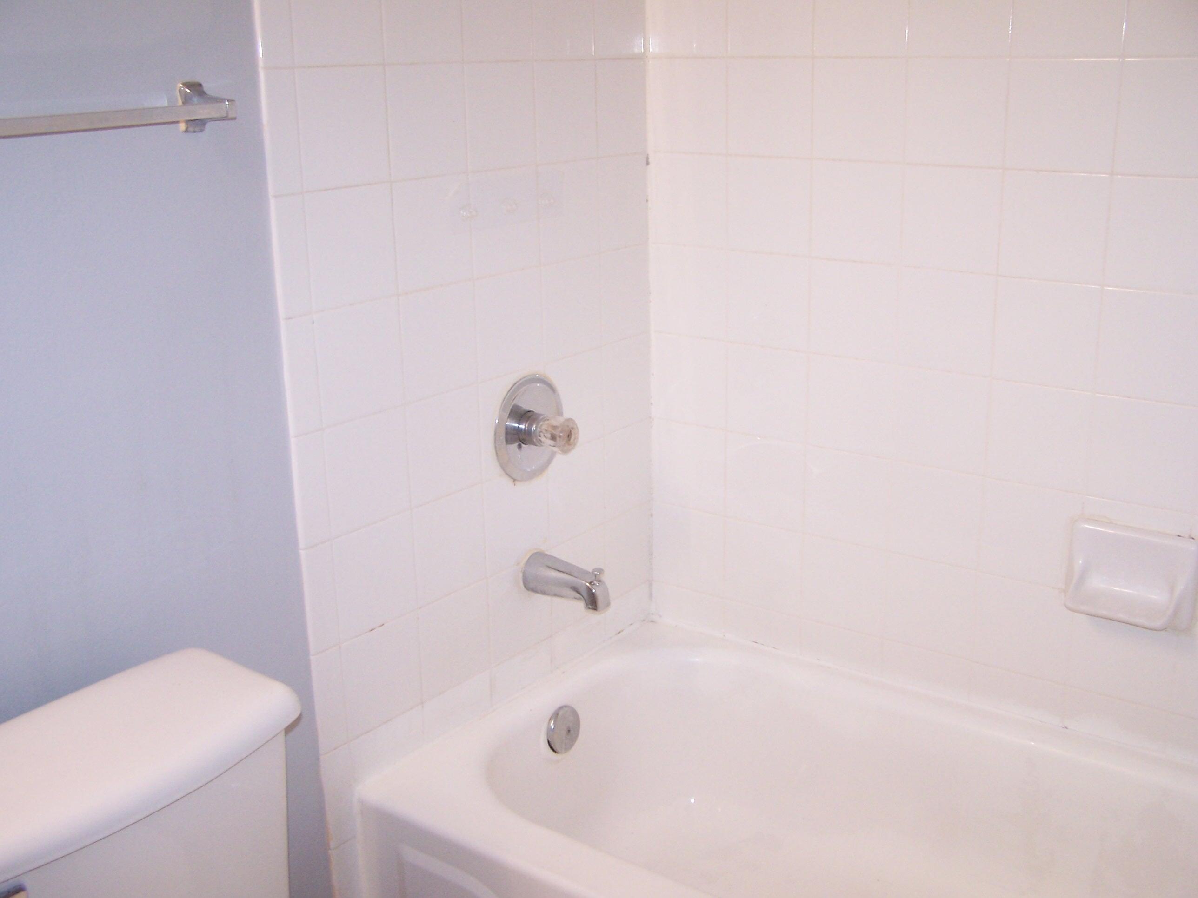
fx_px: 1315
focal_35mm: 38
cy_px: 449
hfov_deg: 49.0
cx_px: 599
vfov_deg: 37.7
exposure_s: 1/60
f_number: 2.8
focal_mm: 6.3
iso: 140
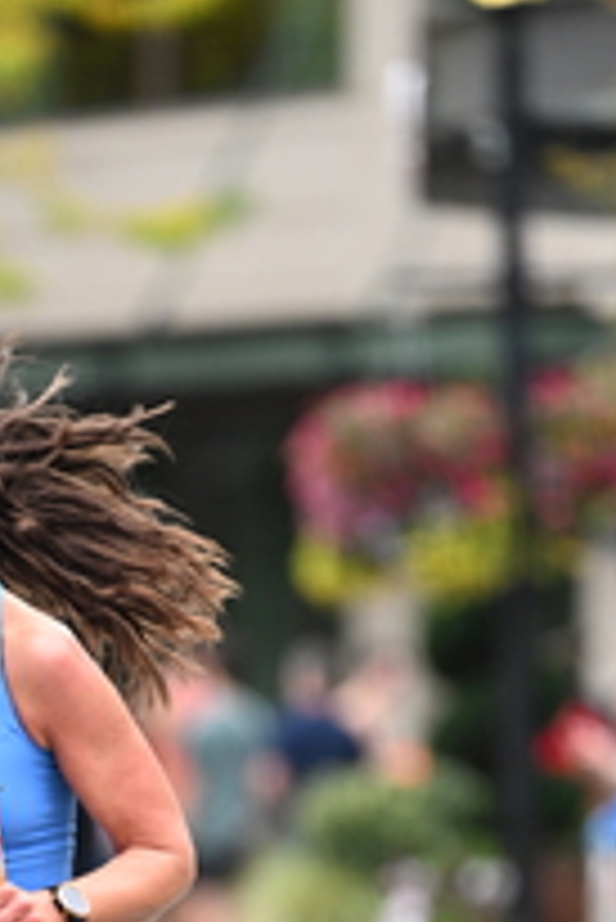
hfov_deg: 2.6
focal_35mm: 537
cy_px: 962
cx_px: 97
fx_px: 13759
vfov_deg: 3.8
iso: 1600
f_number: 2.8
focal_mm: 200
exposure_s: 1/800
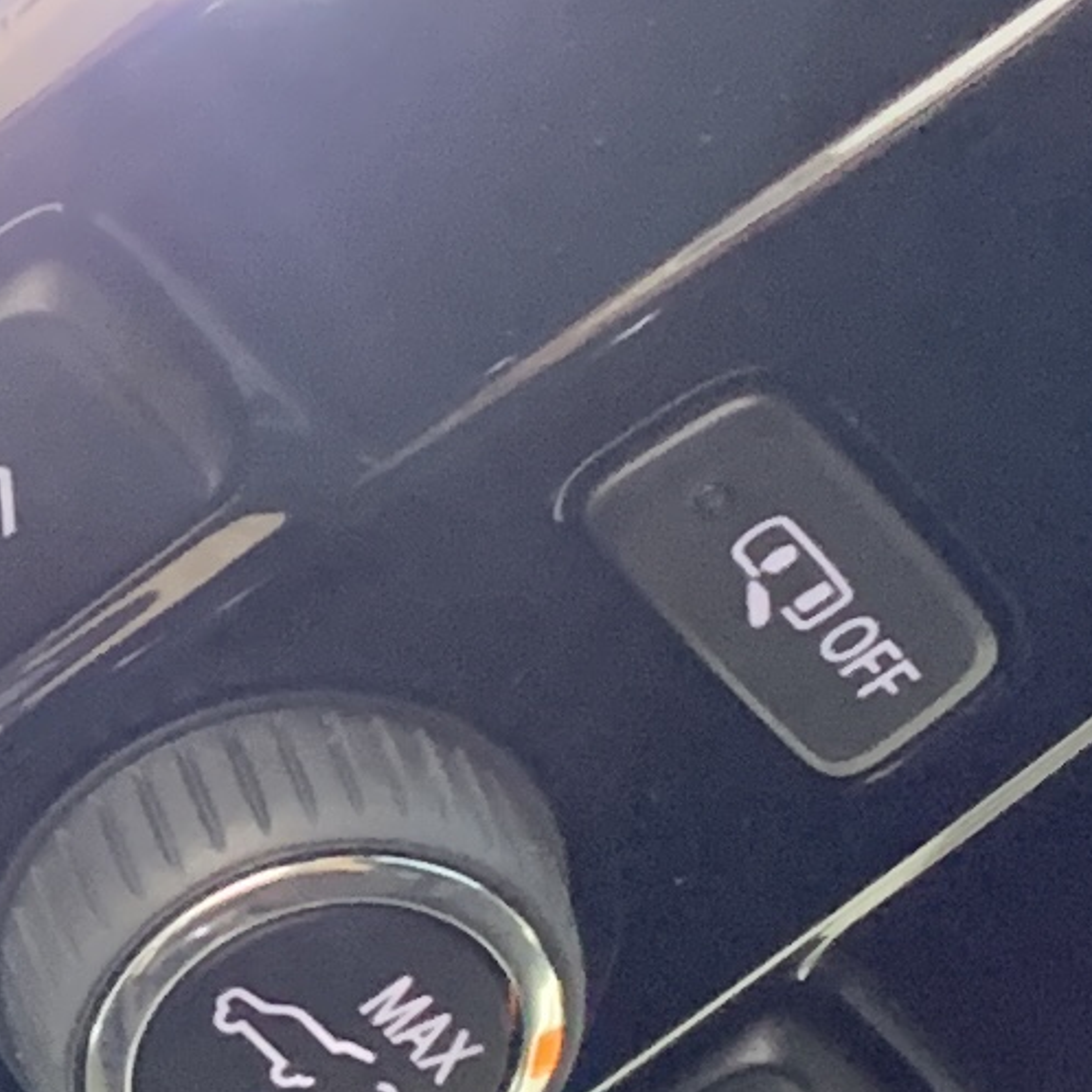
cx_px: -561
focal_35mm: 186
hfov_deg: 9.2
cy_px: 610
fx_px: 6638
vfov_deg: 9.4
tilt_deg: +49.3
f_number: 1.8
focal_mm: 4.25
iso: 500
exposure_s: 1/30
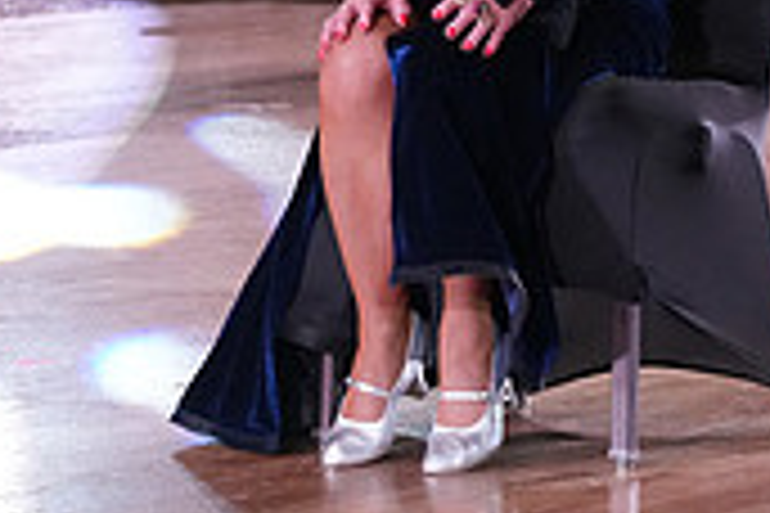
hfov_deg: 7.0
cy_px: -160
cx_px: 842
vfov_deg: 4.7
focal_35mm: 291
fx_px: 6224
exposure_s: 1/320
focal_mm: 86
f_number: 5.6
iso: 5000
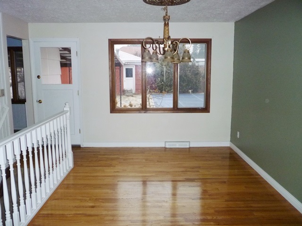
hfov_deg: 61.7
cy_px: 113
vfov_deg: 48.2
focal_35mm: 29
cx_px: 151
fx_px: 253
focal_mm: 5.2
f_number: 3.3
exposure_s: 1/60
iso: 320
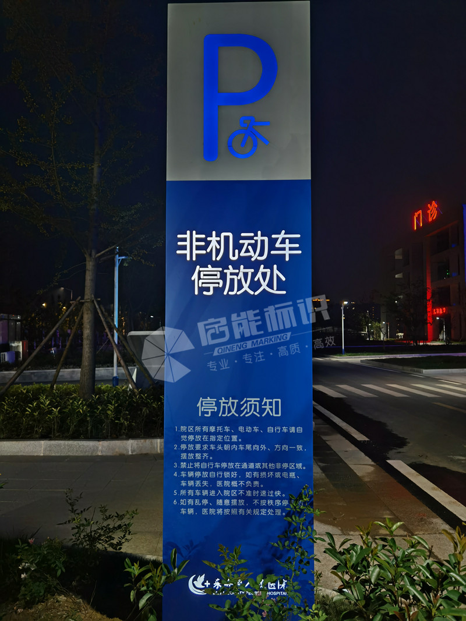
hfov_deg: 51.4
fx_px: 484
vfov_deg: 65.3
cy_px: 310
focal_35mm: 27
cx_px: 233
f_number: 1.9
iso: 160
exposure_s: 1/50
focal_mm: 6.71
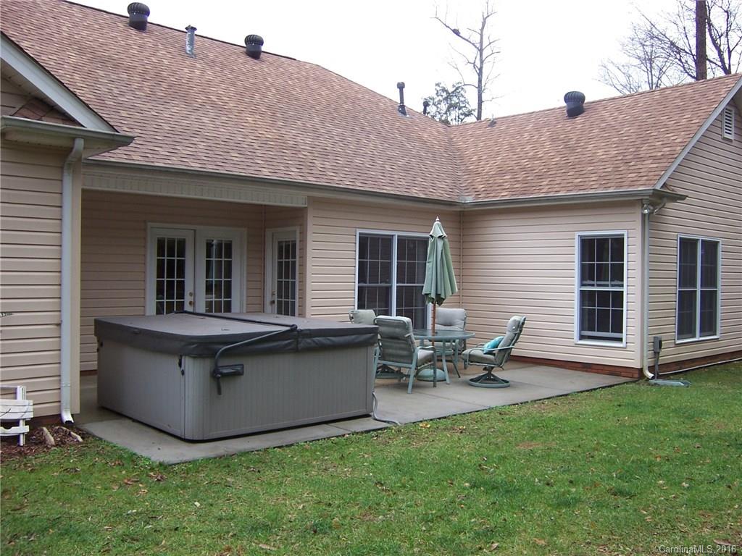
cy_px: 278
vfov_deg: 42.9
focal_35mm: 33
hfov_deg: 55.4
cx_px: 371
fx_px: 707
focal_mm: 5.5
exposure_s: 1/90
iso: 80
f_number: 3.4
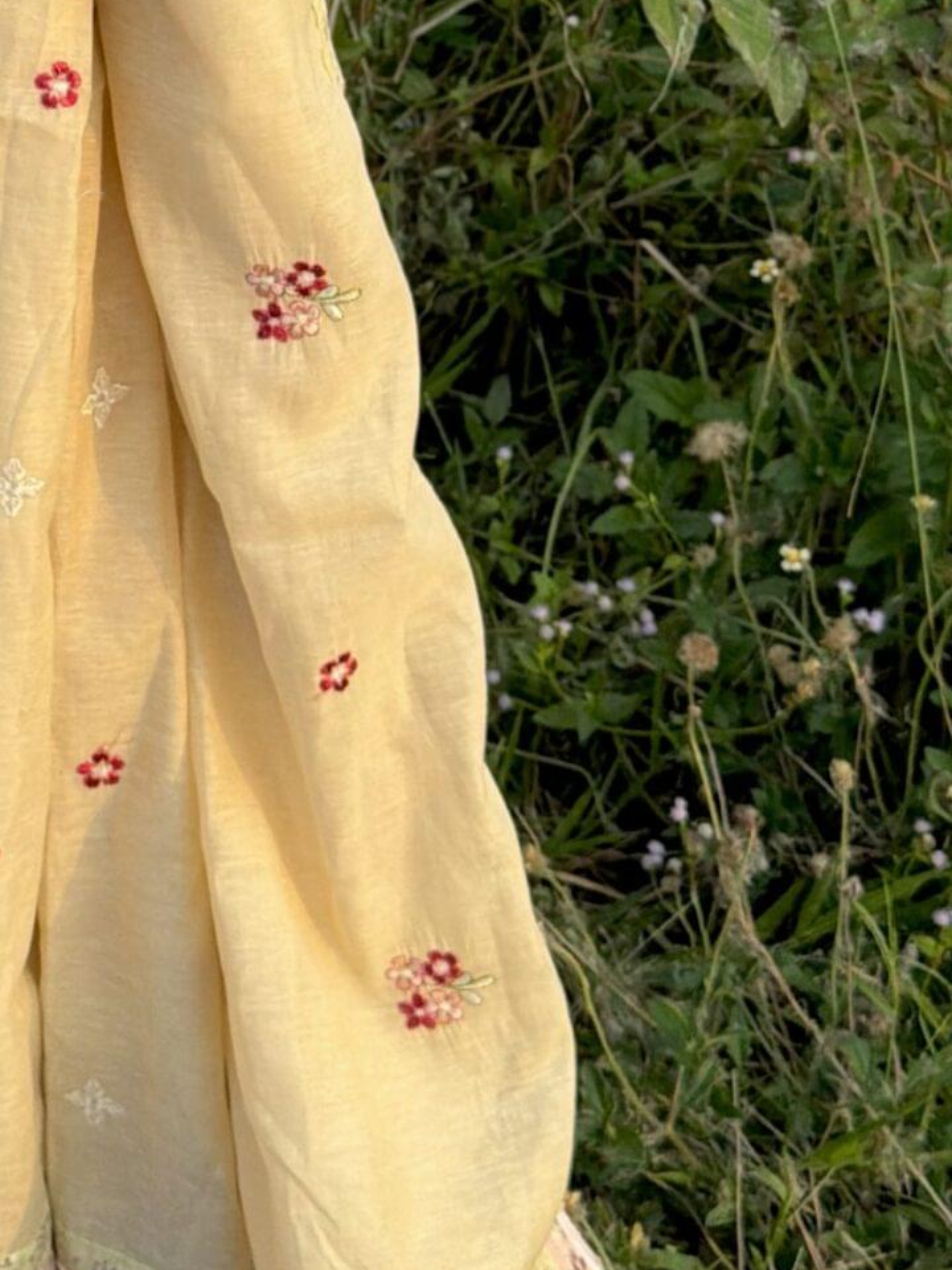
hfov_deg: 11.3
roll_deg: -2.5
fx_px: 4694
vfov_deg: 14.7
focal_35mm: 128
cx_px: -296
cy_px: -369
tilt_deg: -26.1
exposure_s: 1/663
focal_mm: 6.76
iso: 64
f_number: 1.78
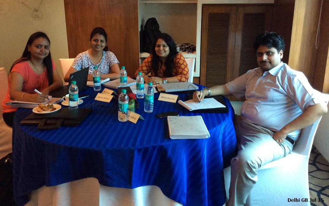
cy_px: 84
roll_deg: +0.6
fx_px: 305
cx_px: 164
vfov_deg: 37.2
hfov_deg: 56.7
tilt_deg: -16.0
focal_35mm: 34
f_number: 2.4
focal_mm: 3.3
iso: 200
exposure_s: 1/24
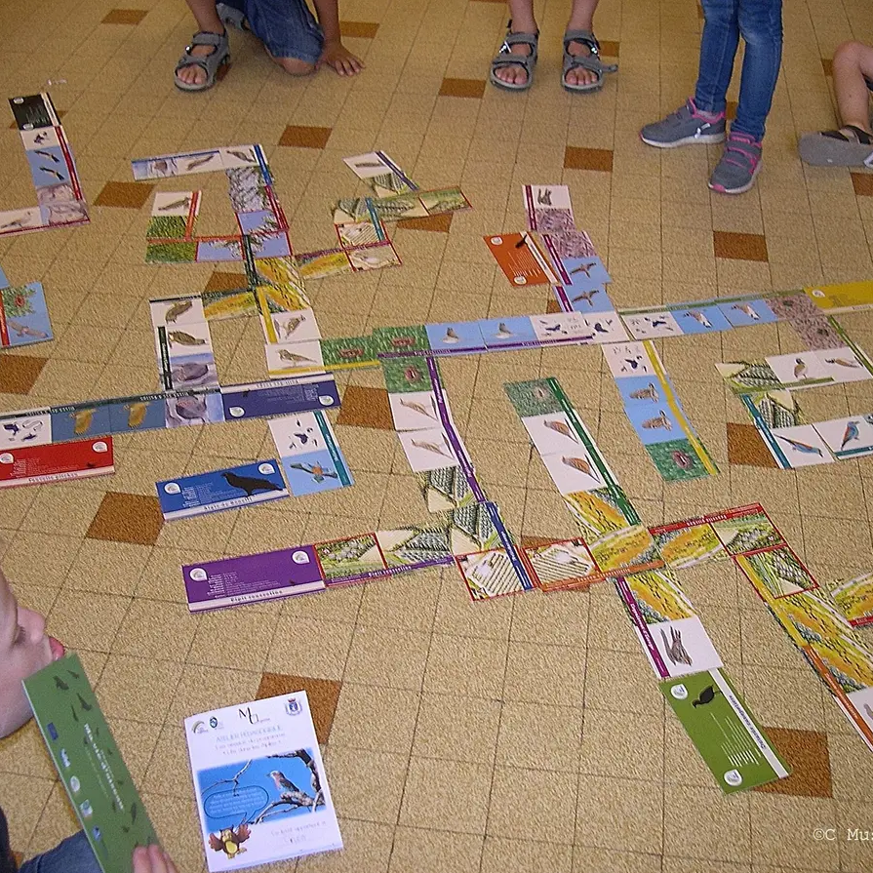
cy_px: 436
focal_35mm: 45
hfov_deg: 37.6
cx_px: 443
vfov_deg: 37.6
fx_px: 1284
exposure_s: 1/30
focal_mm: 8
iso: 100
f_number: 2.8
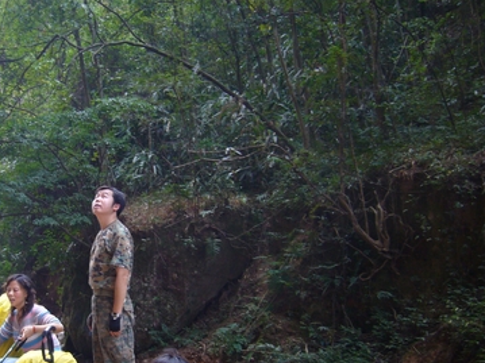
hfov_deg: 30.6
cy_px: 227
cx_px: 111
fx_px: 868
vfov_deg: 23.6
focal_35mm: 62
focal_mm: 5.8
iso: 80
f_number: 2.8
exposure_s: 1/80
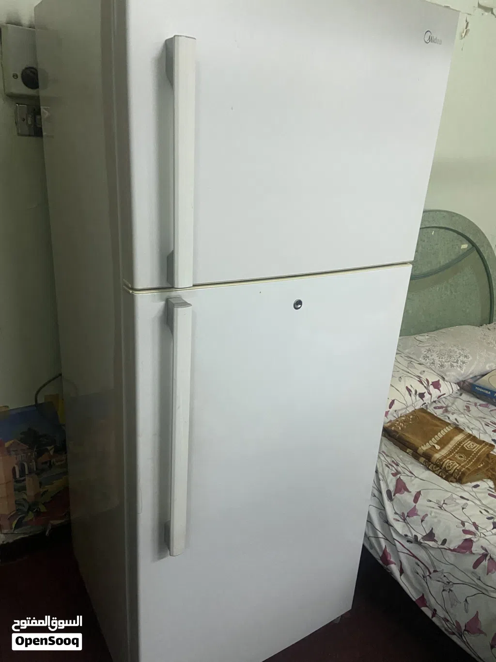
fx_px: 497
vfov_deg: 67.3
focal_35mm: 26
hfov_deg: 53.1
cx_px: 248
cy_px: 331
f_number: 1.8
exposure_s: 1/33
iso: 500
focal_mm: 4.25
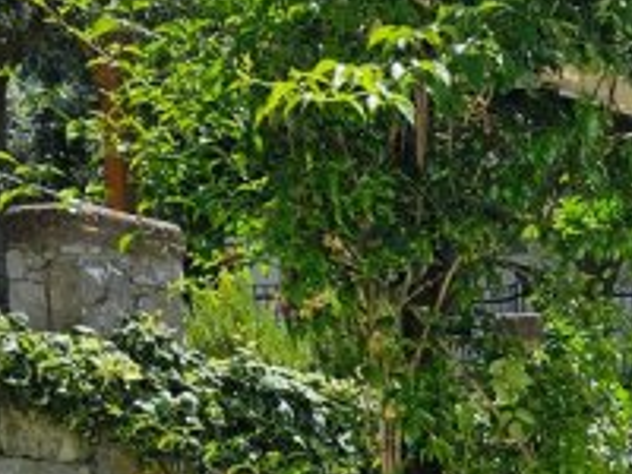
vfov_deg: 14.4
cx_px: 1090
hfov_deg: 17.7
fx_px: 1680
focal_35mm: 92
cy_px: 822
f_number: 1.7
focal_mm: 6.3
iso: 10
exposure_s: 1/626
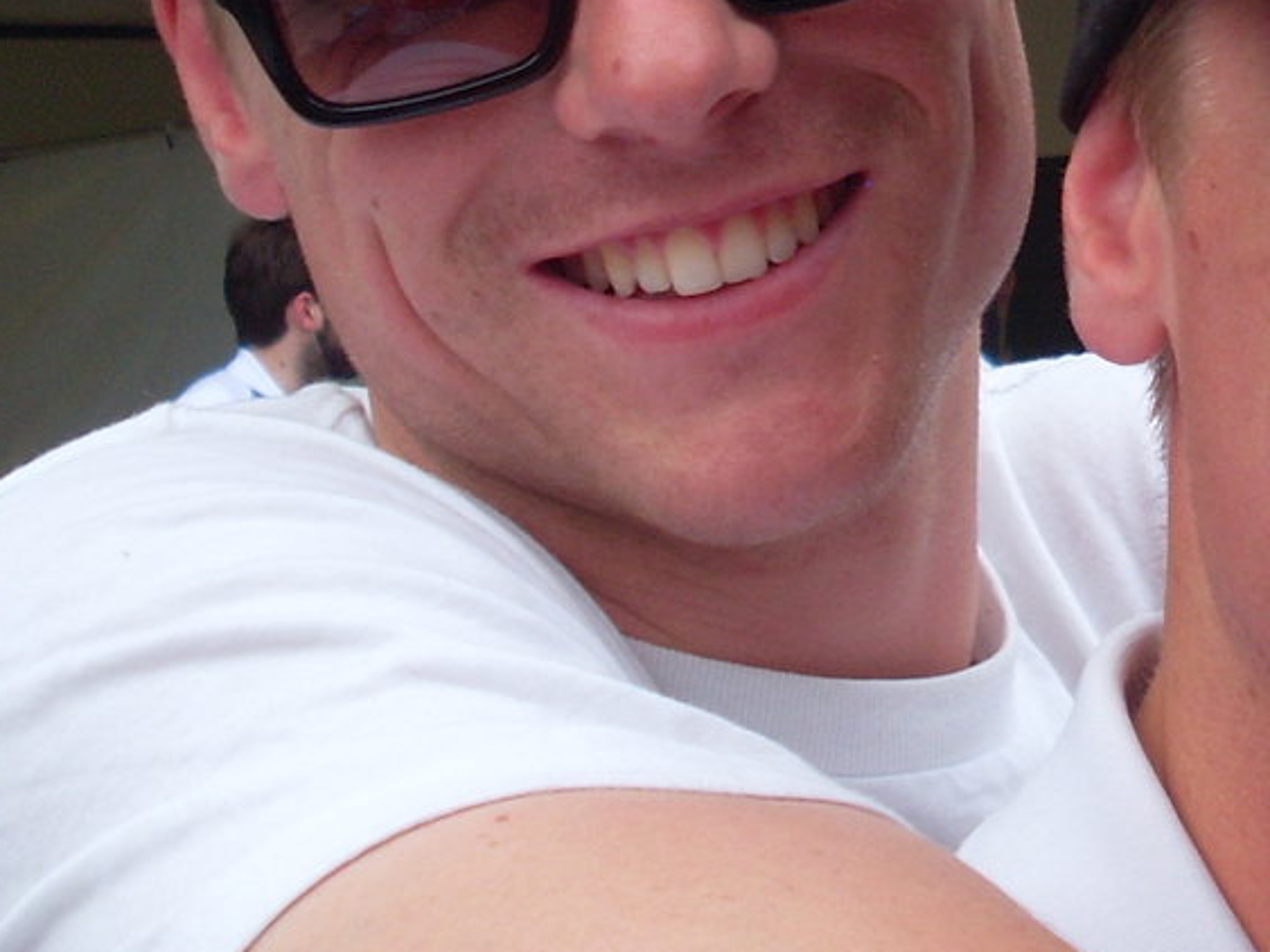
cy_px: 156
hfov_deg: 17.8
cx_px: 1270
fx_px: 3961
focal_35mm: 108
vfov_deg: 13.6
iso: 80
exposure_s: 1/60
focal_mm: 6.3
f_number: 7.7
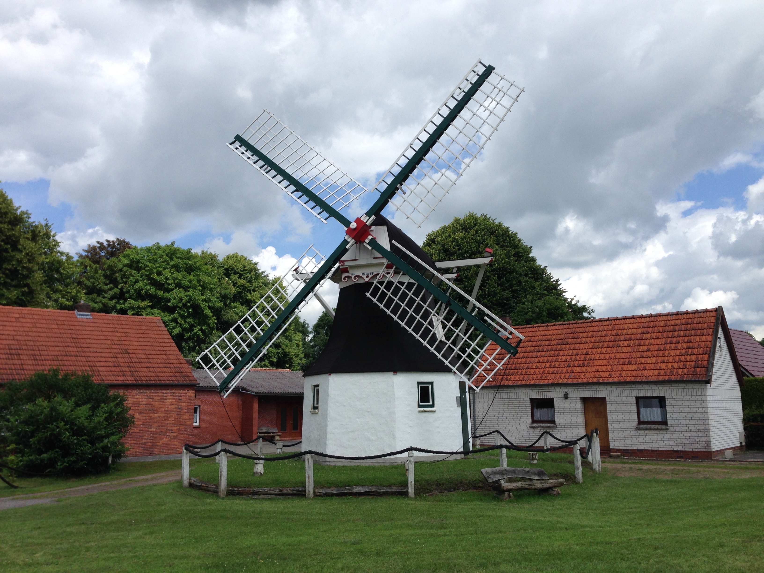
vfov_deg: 42.9
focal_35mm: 33
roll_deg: +0.4
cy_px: 286
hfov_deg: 55.4
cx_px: 382
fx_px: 728
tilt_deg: +8.2
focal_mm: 4.12
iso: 50
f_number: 2.4
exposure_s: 1/1938
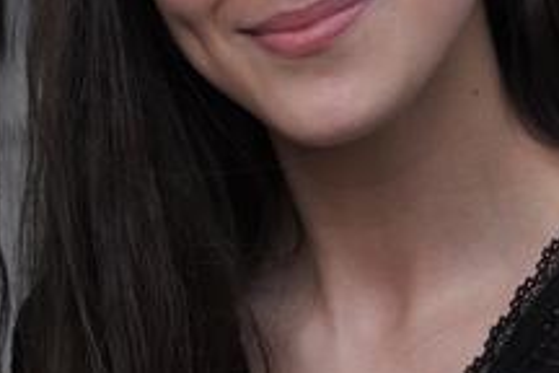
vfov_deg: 4.7
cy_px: 492
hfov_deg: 7.0
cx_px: -18
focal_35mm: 294
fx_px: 4565
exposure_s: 1/1000
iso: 125
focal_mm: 53
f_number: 4
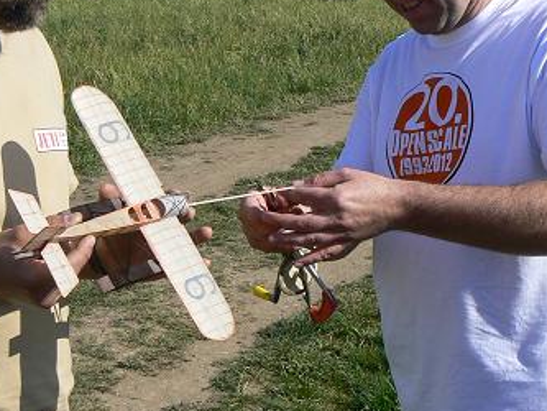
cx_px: 264
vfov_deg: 19.4
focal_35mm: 76
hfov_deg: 25.6
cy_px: 173
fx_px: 1201
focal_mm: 6
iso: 80
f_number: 6.3
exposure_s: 1/400
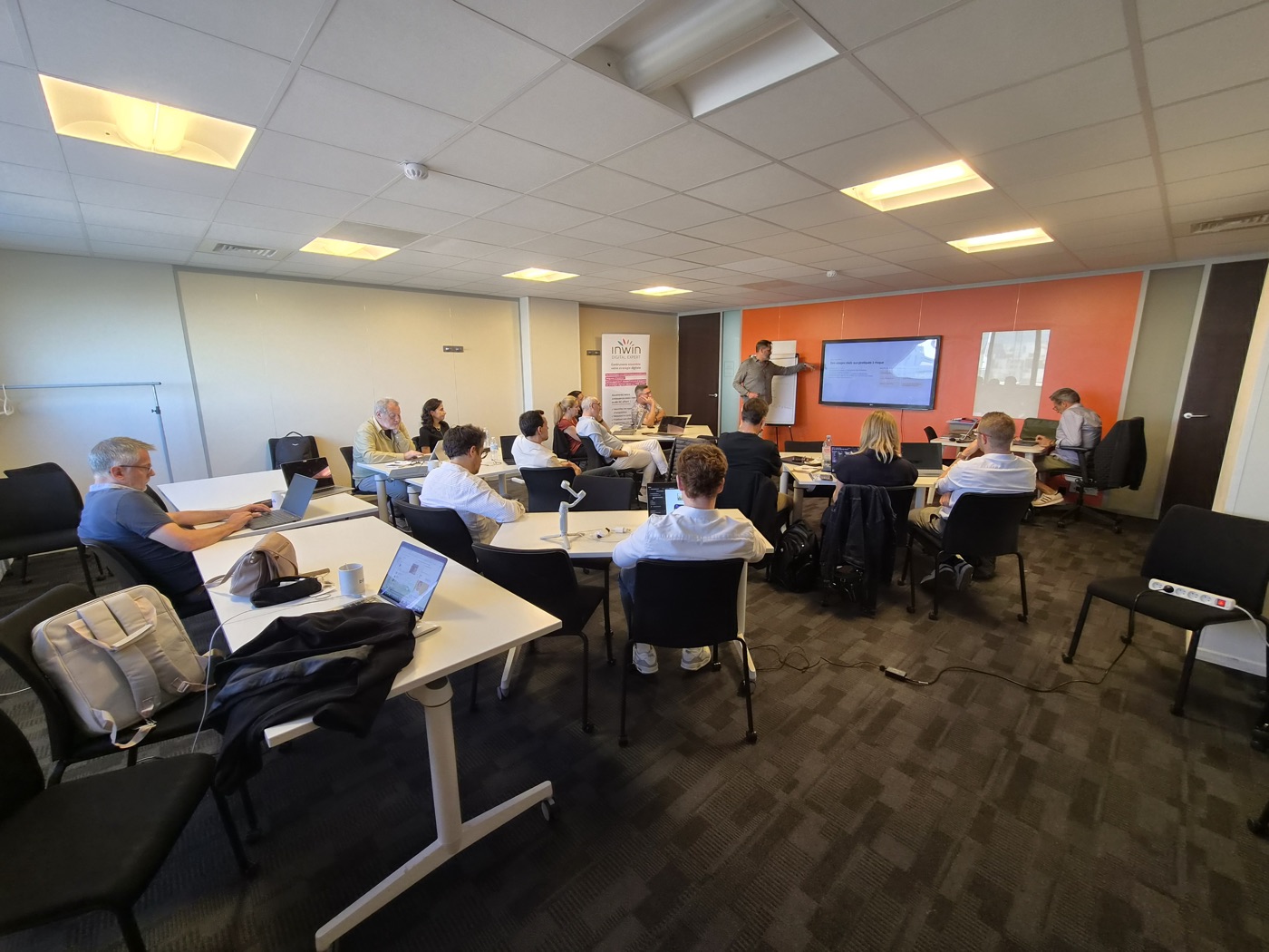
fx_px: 477
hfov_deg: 106.2
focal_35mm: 13
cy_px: 476
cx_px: 634
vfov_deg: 89.9
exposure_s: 1/60
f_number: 2.2
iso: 125
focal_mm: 2.2
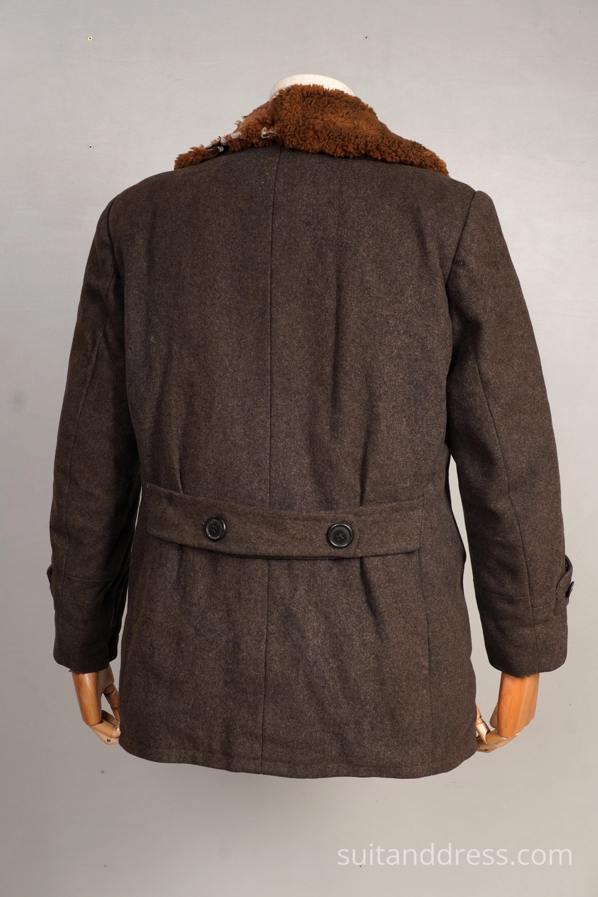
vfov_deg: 41.1
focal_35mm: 48
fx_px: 1196
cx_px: 299
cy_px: 448
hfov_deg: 28.1
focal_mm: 32
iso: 250
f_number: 10
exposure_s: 1/8
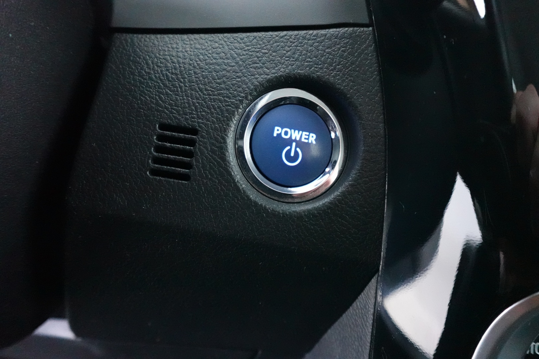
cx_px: 270
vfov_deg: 61.9
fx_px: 299
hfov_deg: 84.0
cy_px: 180
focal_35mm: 20
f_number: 2
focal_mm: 7.6
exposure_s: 1/15
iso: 6400
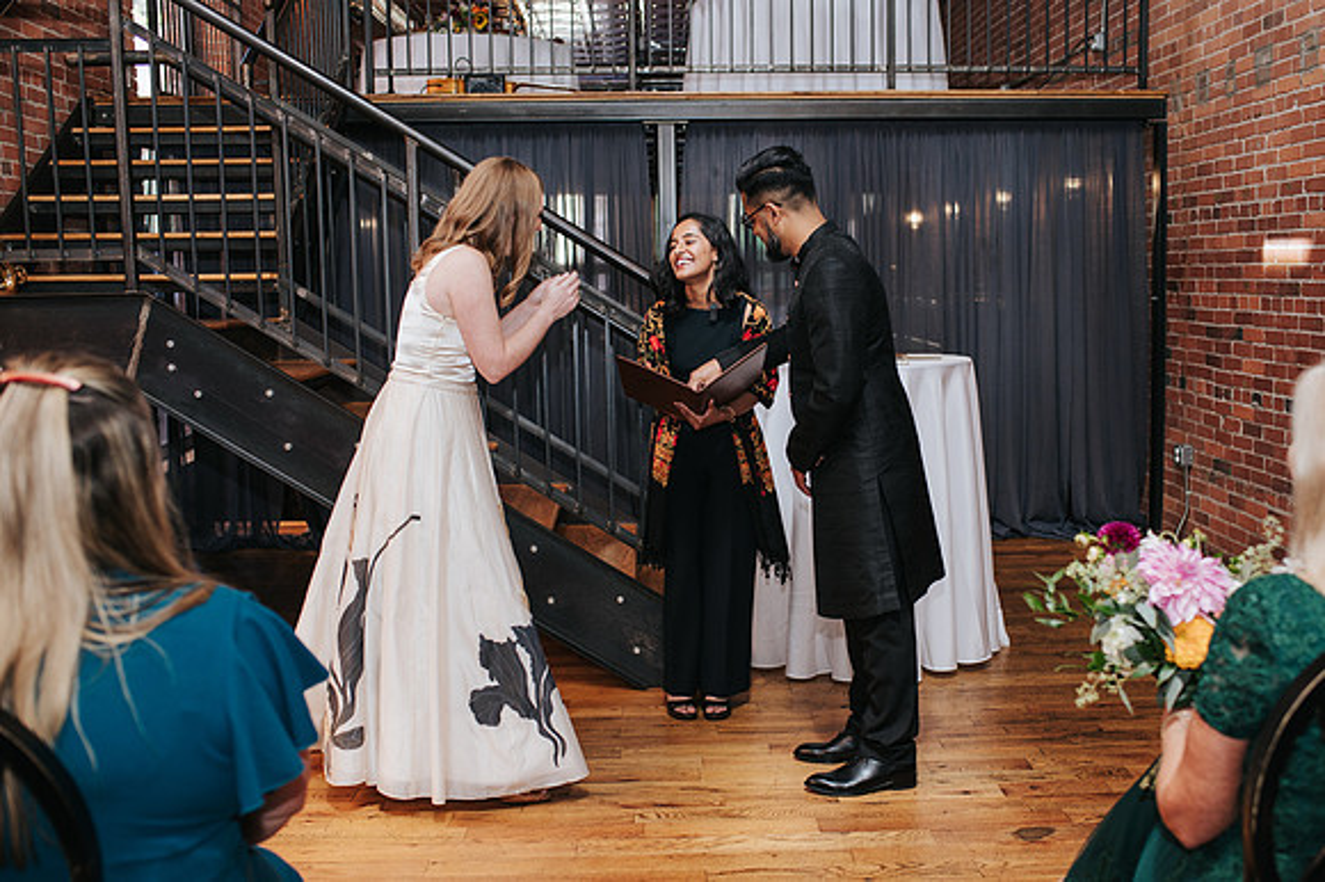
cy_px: 478
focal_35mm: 40
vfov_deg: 33.4
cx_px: 730
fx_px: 1468
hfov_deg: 48.5
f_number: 3.2
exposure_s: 1/200
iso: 800
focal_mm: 35
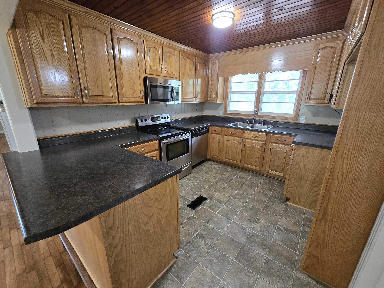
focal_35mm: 13
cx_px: 192
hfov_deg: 106.2
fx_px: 144
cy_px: 144
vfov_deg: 89.9
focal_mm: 2.2
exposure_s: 1/60
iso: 800
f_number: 2.2
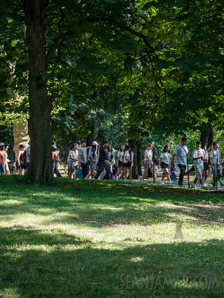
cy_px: 167
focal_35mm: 94
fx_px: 811
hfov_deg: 15.6
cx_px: 199
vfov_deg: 20.9
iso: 500
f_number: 4
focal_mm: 58
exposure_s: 1/500
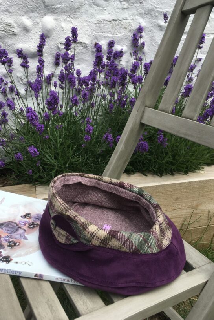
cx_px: 99
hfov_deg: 42.3
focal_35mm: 31
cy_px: 157
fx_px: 276
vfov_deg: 60.3
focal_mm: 4.15
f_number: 2.2
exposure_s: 1/725
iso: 25
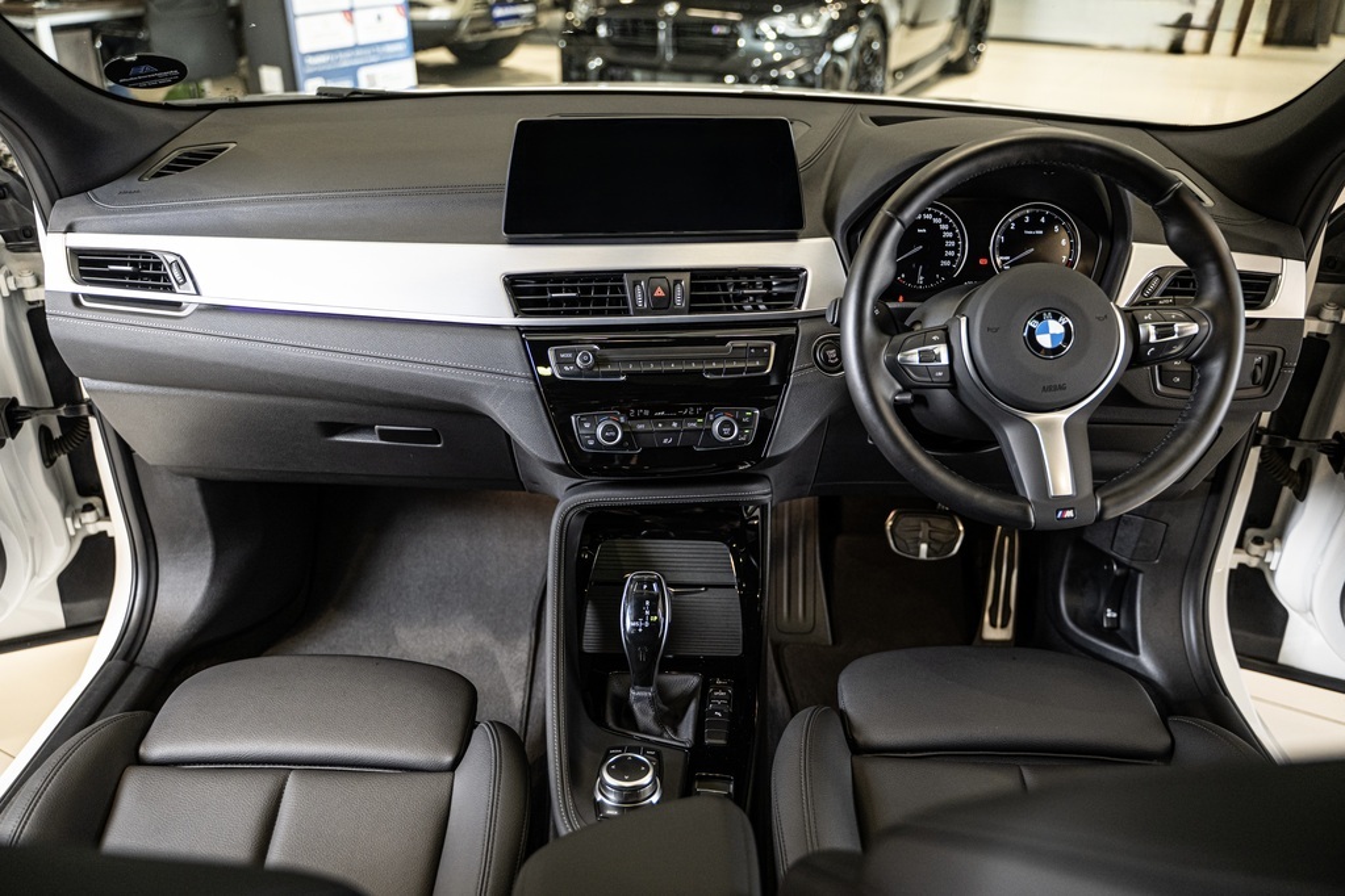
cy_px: 448
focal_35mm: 28
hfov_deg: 65.5
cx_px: 672
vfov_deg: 46.4
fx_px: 1046
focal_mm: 28
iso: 1600
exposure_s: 1/160
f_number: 2.8
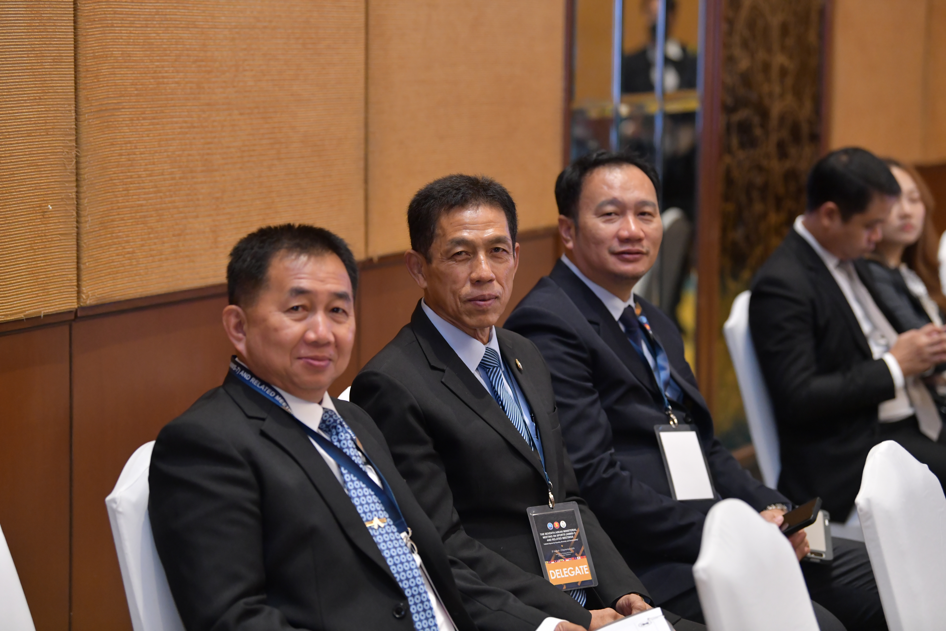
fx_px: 2943
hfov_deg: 18.3
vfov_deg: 12.2
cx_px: 473
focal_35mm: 112
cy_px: 316
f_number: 2.8
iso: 2500
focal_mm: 112
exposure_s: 1/160
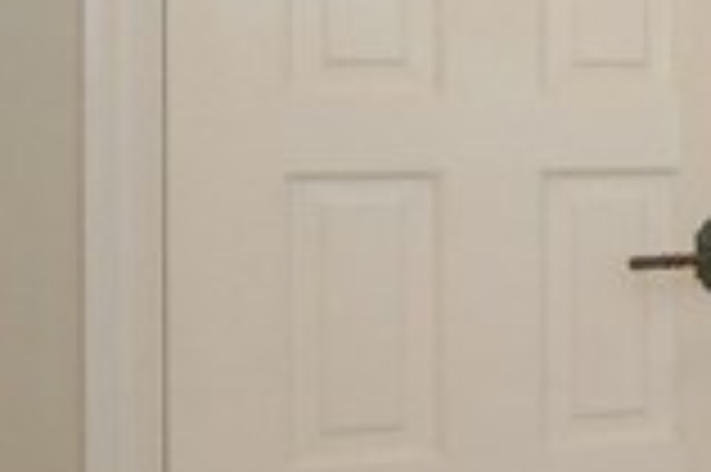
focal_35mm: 108
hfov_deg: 10.8
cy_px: 34
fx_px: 2131
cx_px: 2225
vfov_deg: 12.5
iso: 2000
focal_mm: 8
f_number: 8
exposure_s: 1/125
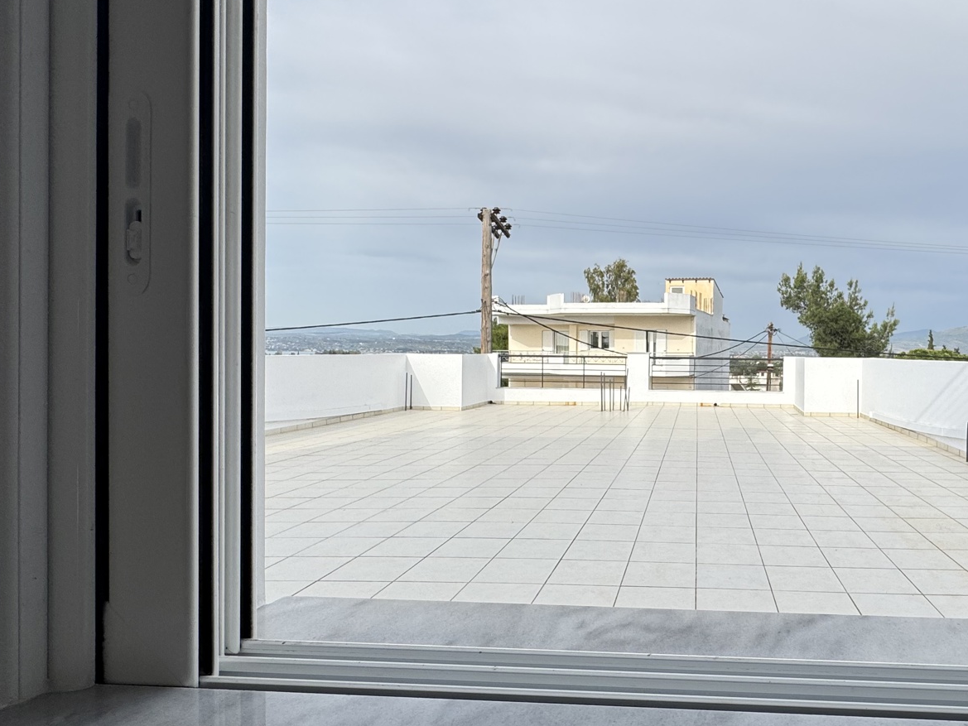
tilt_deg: -0.8
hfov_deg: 70.1
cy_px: 358
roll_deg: -1.1
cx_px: 698
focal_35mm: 23
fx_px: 643
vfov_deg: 58.9
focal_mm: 2.22
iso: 50
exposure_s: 1/1420
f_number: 2.2
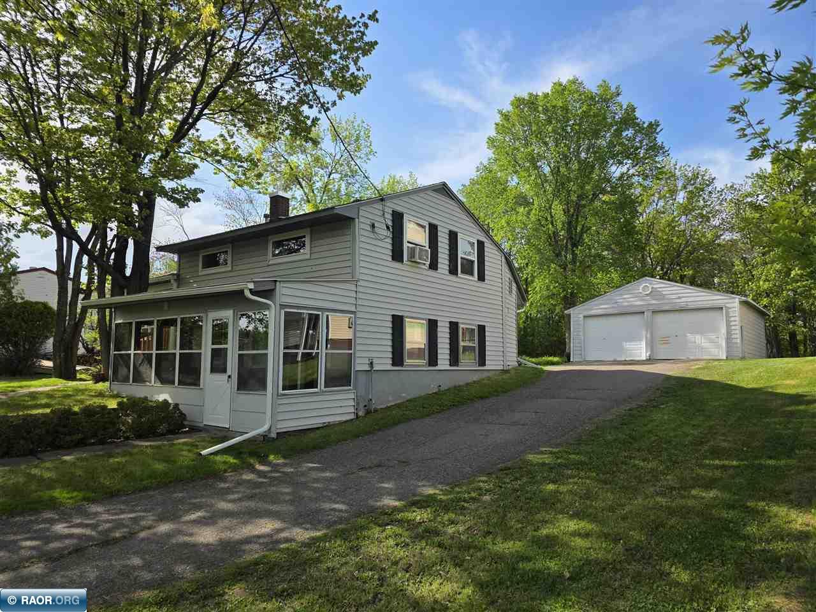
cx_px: 408
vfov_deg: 58.9
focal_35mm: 23
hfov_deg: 73.9
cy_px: 306
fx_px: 542
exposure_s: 1/3399
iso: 80
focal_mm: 6.3
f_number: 1.7
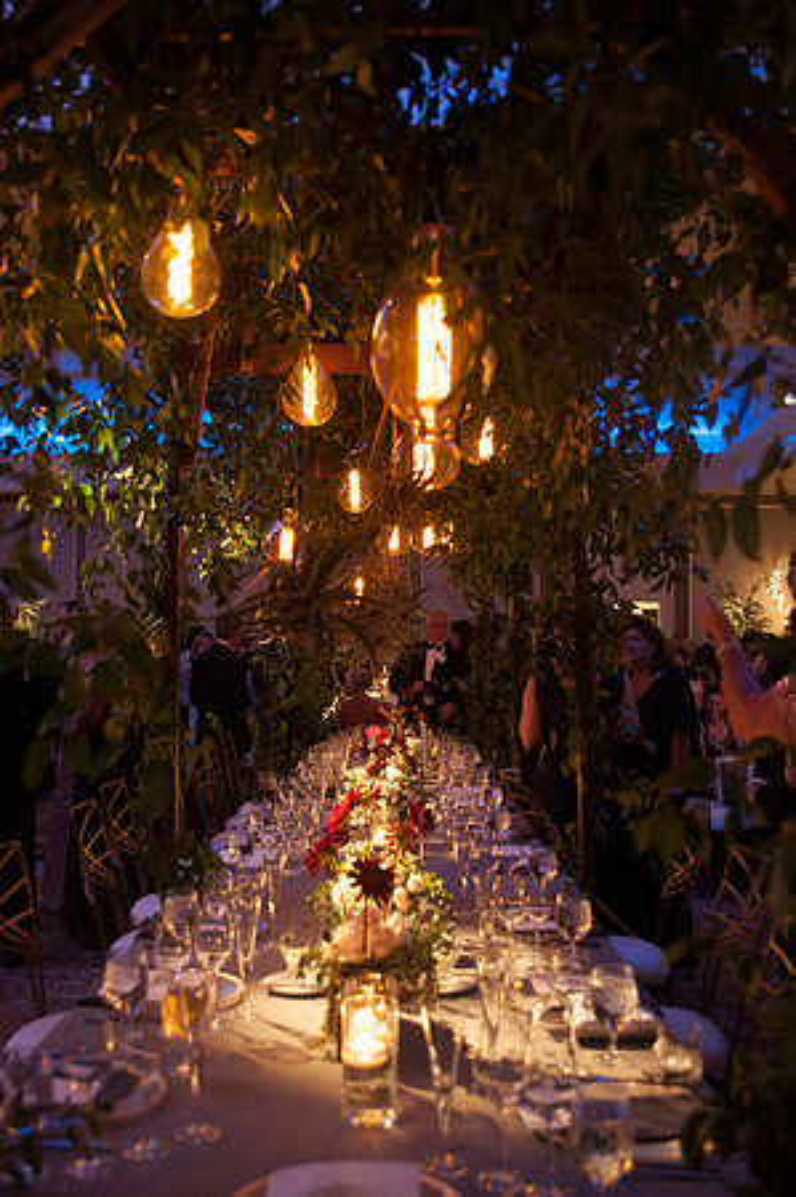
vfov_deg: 53.2
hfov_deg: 36.8
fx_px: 1197
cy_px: 598
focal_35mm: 36
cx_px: 398
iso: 1000
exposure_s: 1/50
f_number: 2.8
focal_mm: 24
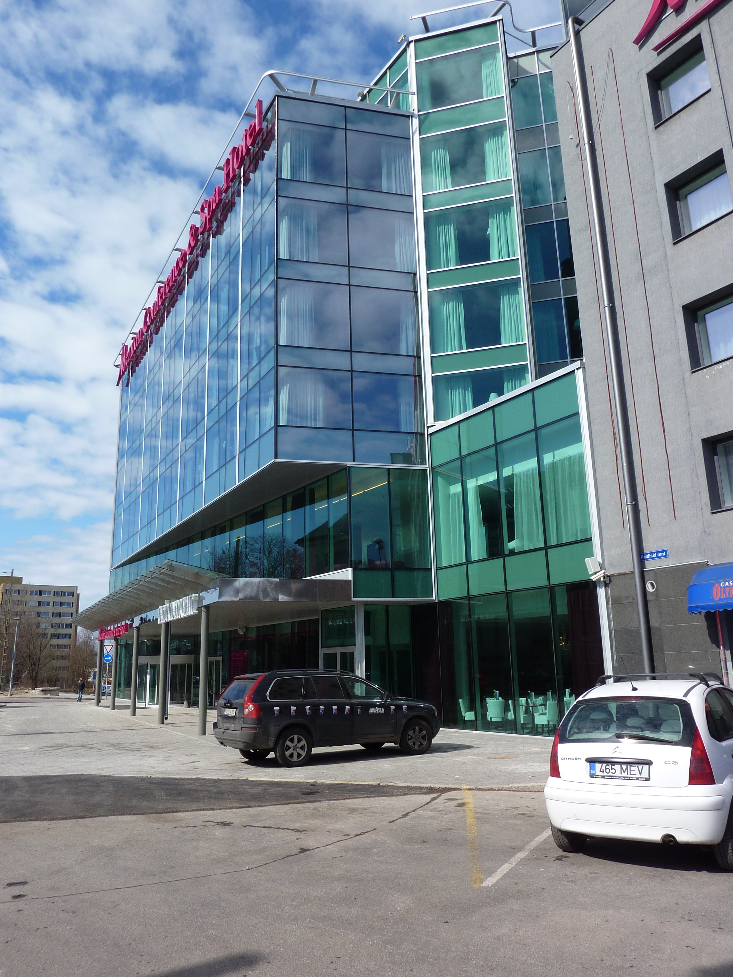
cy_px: 488
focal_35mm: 25
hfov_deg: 54.9
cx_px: 366
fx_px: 706
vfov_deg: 69.4
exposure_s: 1/500
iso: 80
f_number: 4.5
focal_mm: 4.1
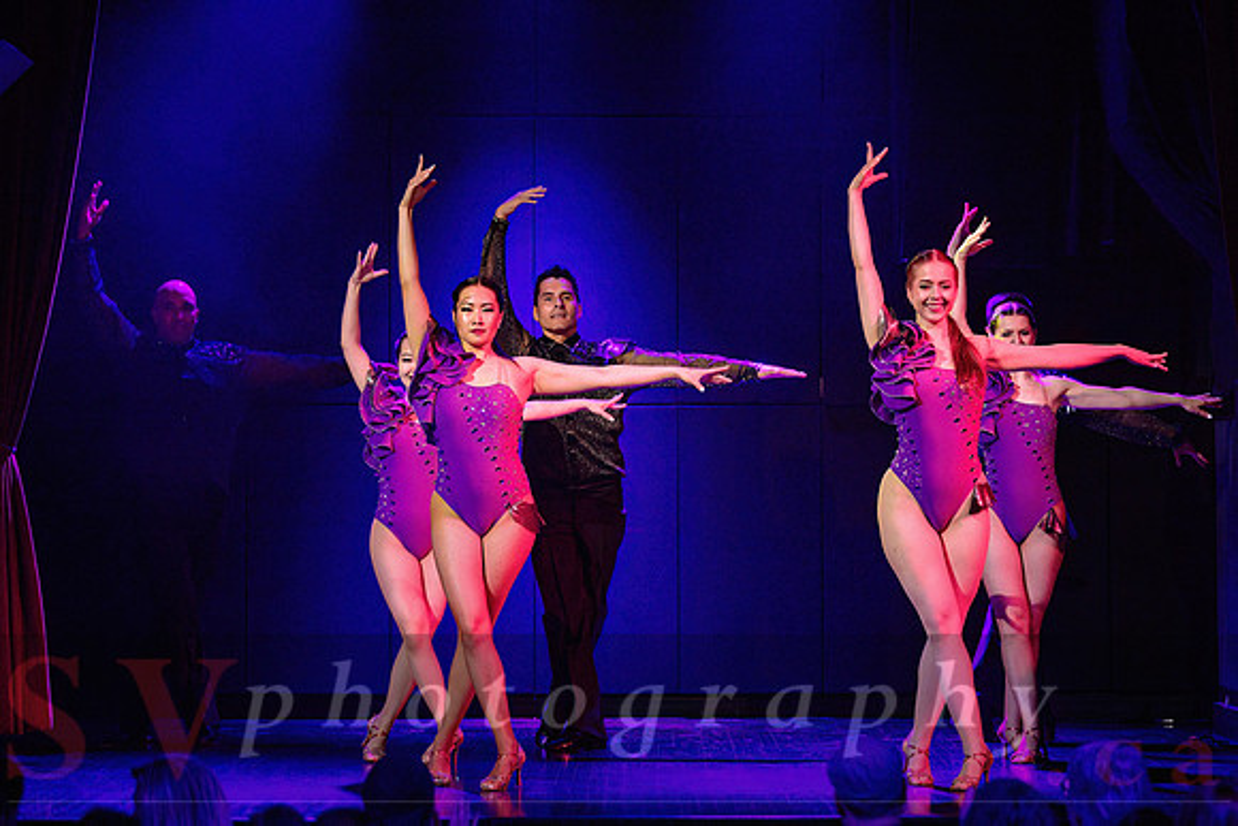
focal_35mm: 129
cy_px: 357
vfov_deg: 10.7
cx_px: 776
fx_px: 4429
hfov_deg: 15.9
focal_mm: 102
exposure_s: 1/200
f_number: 2.8
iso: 1600
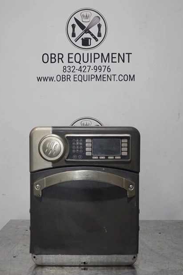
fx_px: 351
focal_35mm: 46
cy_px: 144
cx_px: 90
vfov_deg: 42.8
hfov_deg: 29.2
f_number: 4
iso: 500
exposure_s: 1/50
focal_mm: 15.28
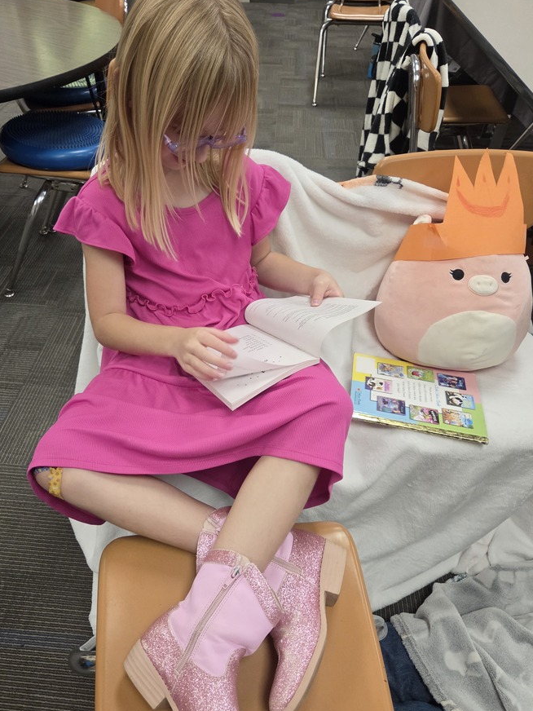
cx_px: 233
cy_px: 369
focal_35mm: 27
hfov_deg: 51.2
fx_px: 554
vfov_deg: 65.3
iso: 640
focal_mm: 5.4
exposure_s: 1/120
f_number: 1.8
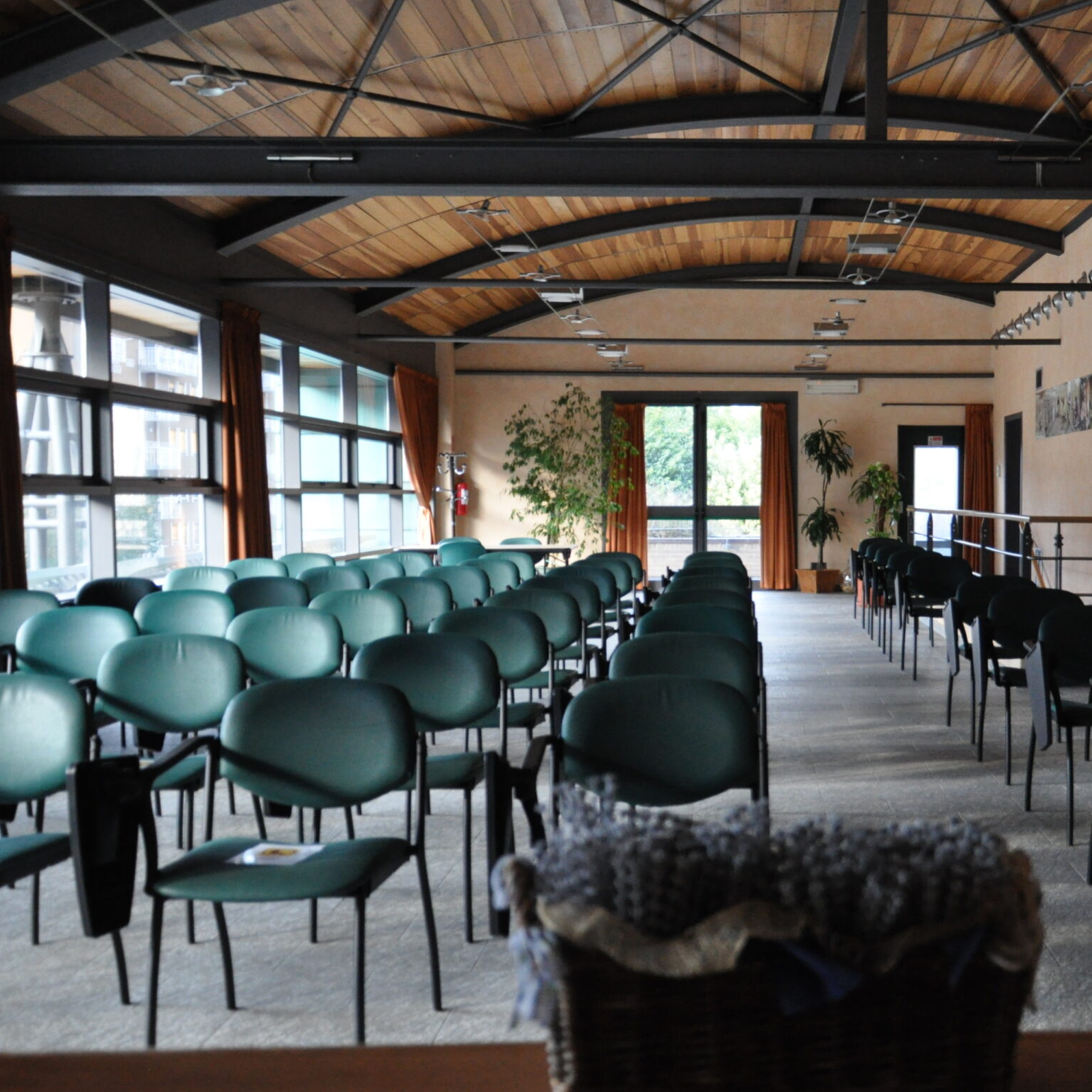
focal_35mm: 38
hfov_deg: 42.9
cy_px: 564
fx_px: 1356
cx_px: 772
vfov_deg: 43.9
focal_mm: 18
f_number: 3.5
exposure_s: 1/100
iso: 1600
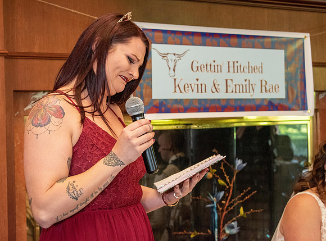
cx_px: 139
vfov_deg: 16.0
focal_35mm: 92
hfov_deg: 21.5
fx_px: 858
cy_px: 116
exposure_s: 1/60
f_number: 5.6
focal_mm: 55
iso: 2800
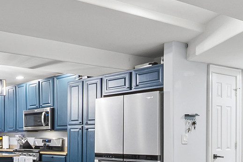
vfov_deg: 27.9
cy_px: 138
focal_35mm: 47
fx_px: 318
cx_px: -65
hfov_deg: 32.6
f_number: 9
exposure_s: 2
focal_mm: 10
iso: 500
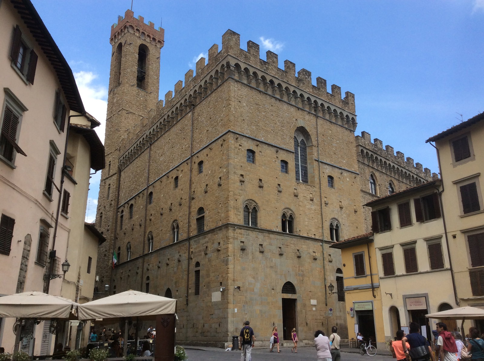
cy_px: 180
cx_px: 242
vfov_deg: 44.1
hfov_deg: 56.9
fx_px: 447
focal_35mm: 32
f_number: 2.4
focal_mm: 3.3
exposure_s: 1/923
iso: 32
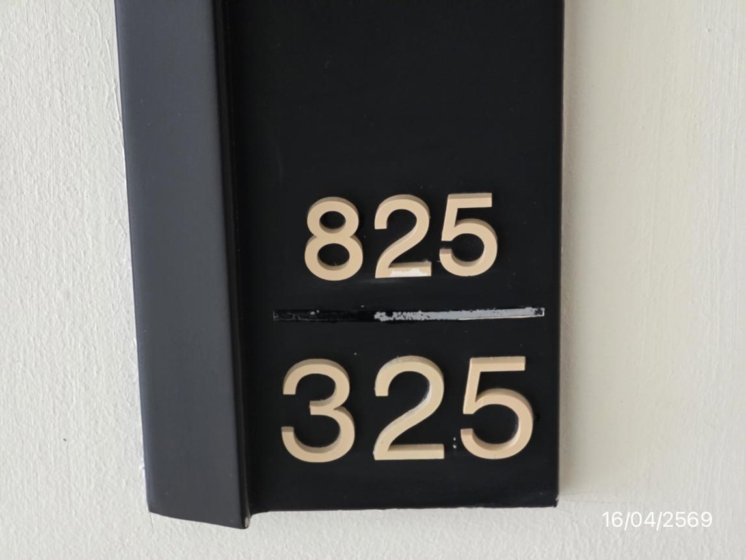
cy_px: 280
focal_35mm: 115
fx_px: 2478
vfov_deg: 12.9
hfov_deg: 17.1
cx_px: 373
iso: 640
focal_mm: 18.6
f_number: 3.4
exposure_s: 1/50
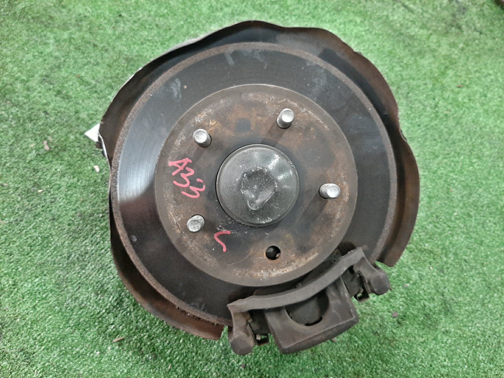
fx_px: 379
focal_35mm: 26
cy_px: 189
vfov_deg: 53.1
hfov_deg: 67.3
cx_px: 252
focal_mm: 3.93
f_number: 1.7
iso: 257
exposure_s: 1/25
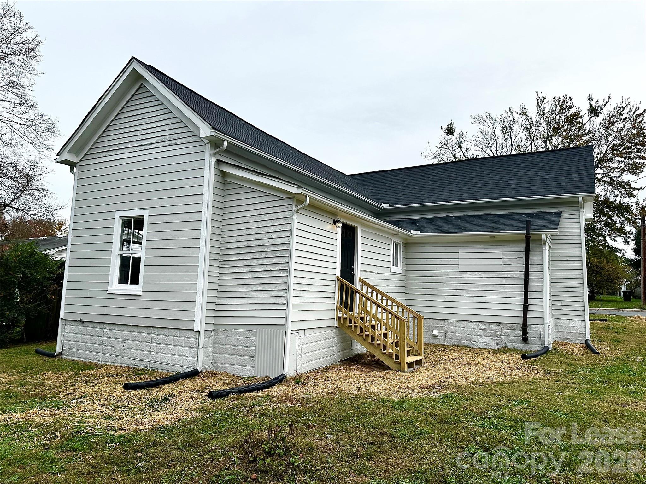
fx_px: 448
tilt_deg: +6.8
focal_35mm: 24
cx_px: 323
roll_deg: -1.3
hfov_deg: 71.6
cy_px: 242
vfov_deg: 56.8
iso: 80
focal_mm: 6.86
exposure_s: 1/2967
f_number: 1.78
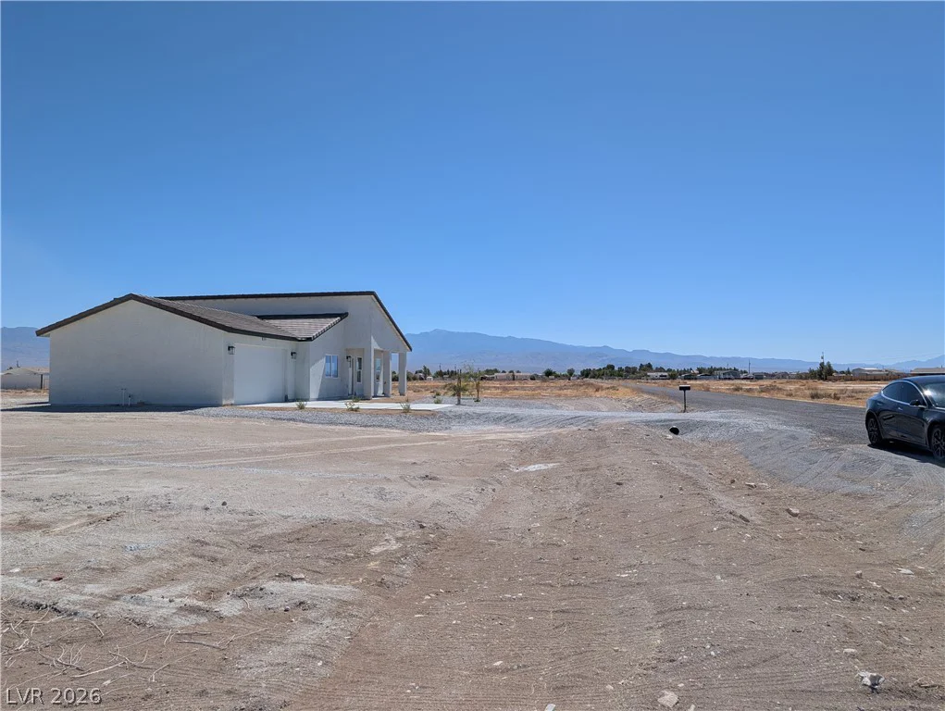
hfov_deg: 71.5
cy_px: 356
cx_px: 472
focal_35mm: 24
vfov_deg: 56.9
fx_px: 656
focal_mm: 6.9
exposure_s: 1/1621
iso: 22
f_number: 1.68
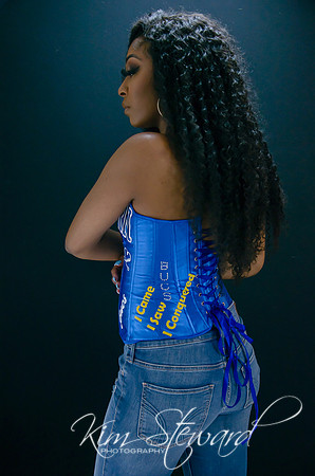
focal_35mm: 52
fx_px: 692
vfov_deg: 37.9
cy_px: 238
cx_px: 158
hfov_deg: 25.6
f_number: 4.5
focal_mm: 35
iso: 100
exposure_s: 1/200
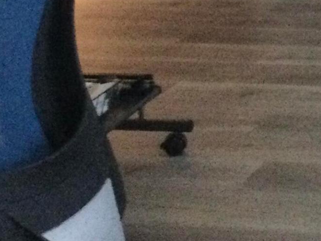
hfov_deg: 13.3
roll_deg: +1.4
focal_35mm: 136
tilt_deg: -8.9
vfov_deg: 10.4
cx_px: 546
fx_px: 1261
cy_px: -167
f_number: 2.4
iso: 500
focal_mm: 3.3
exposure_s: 1/15
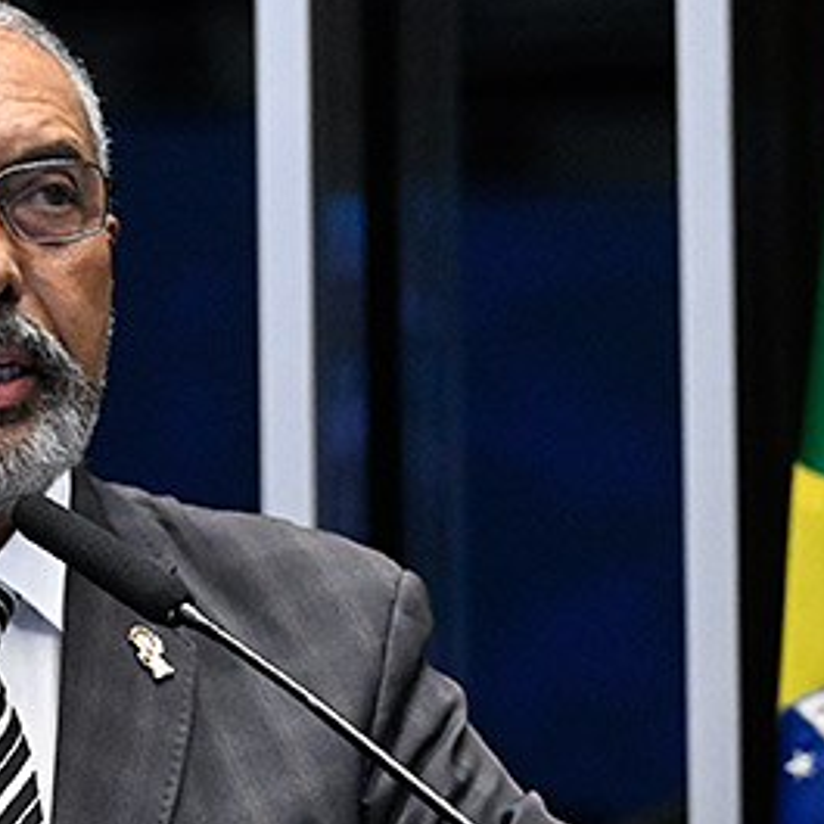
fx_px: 11877
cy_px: 519
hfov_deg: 4.0
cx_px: 53
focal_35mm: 441
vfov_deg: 4.0
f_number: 4
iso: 6400
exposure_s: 1/160
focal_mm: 160
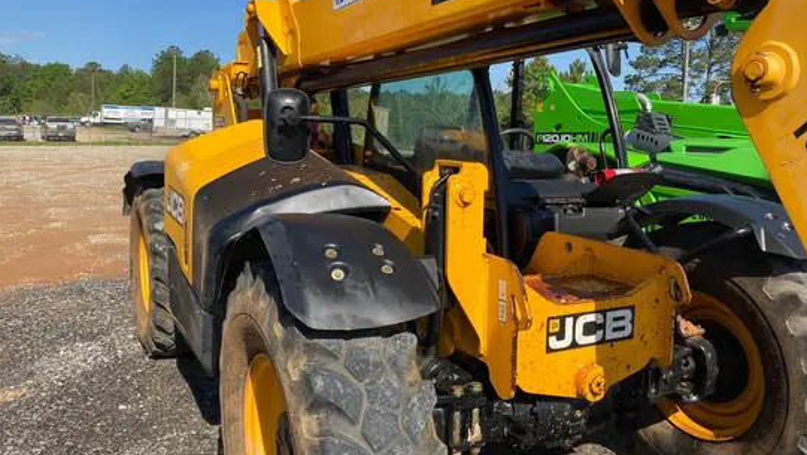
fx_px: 664
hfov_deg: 62.6
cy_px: 193
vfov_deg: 37.8
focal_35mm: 31
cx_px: 407
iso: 20
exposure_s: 1/1350
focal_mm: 3.99
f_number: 1.8
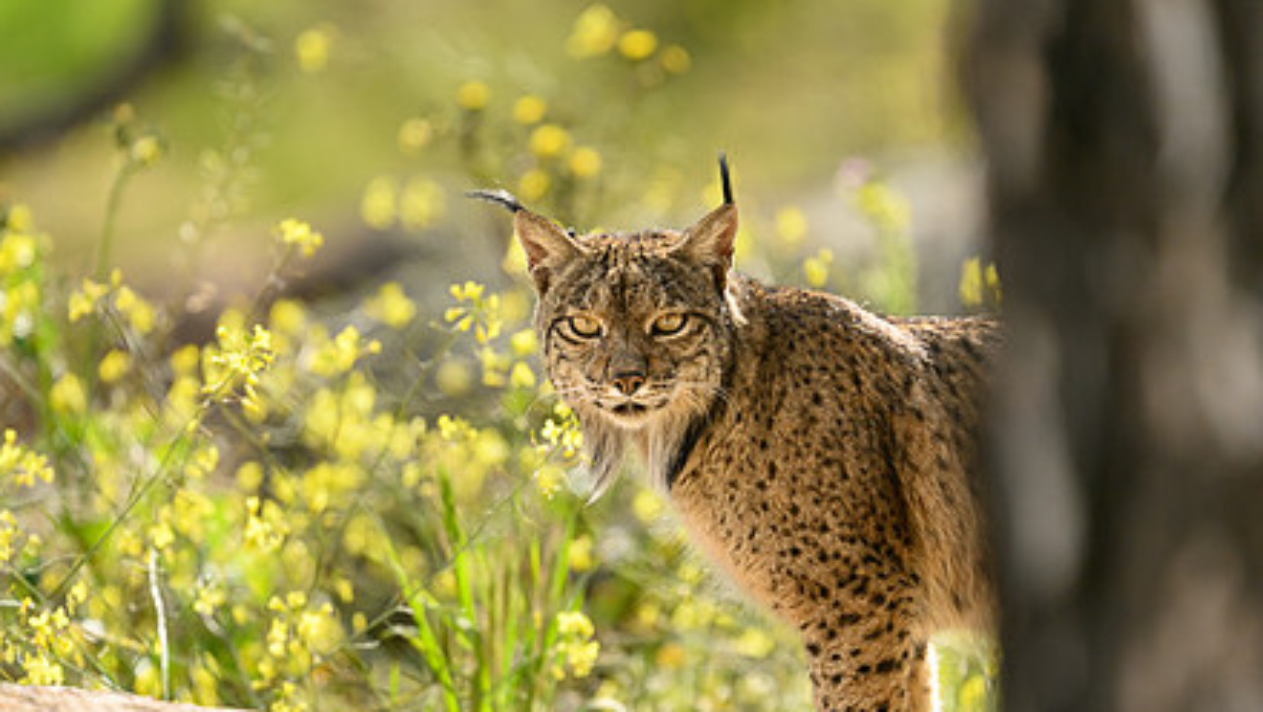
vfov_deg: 1.5
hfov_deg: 2.6
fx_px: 27910
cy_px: 438
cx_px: 628
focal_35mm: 833
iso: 320
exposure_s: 1/2000
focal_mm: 560
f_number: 4
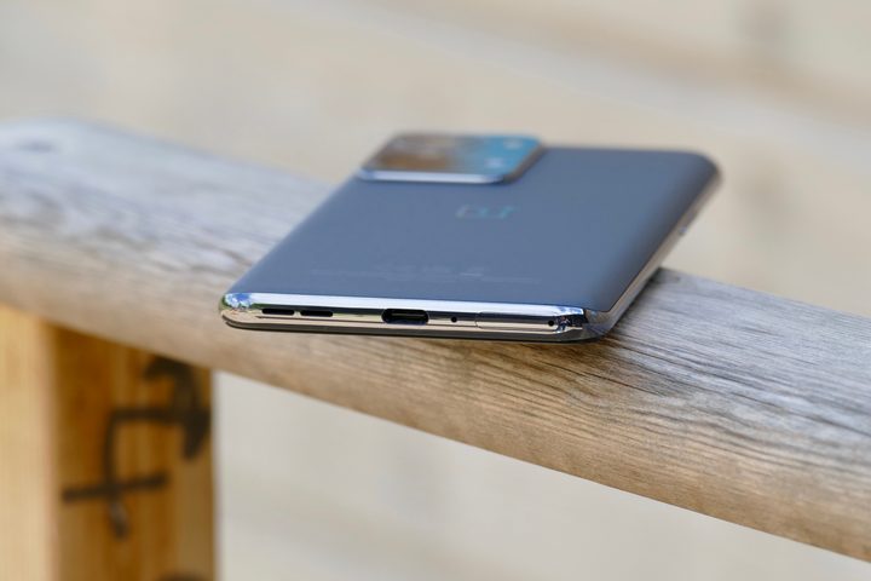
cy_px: 290
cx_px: 436
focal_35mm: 255
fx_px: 6169
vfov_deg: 5.4
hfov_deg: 8.1
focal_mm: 92.88
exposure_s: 1/250
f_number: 4.5
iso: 125
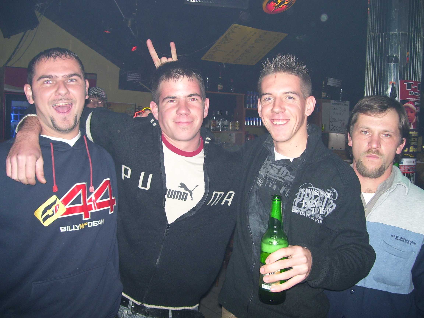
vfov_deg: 39.7
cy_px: 159
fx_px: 441
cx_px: 212
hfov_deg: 51.4
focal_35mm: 36
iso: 100
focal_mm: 6
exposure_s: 1/60
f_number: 2.7
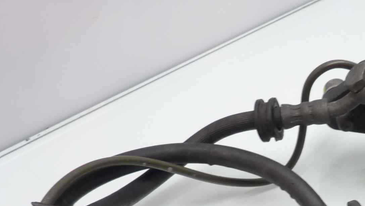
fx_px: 620
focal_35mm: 64
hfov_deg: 30.4
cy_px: 253
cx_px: 370
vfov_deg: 17.8
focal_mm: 4.1
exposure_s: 1/10
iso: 125
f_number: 3.3
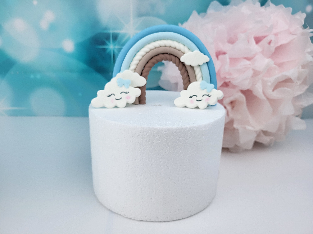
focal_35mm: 26
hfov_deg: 67.3
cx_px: 156
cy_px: 117
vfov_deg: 53.1
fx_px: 235
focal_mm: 5.4
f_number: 1.8
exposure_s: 1/179
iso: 40
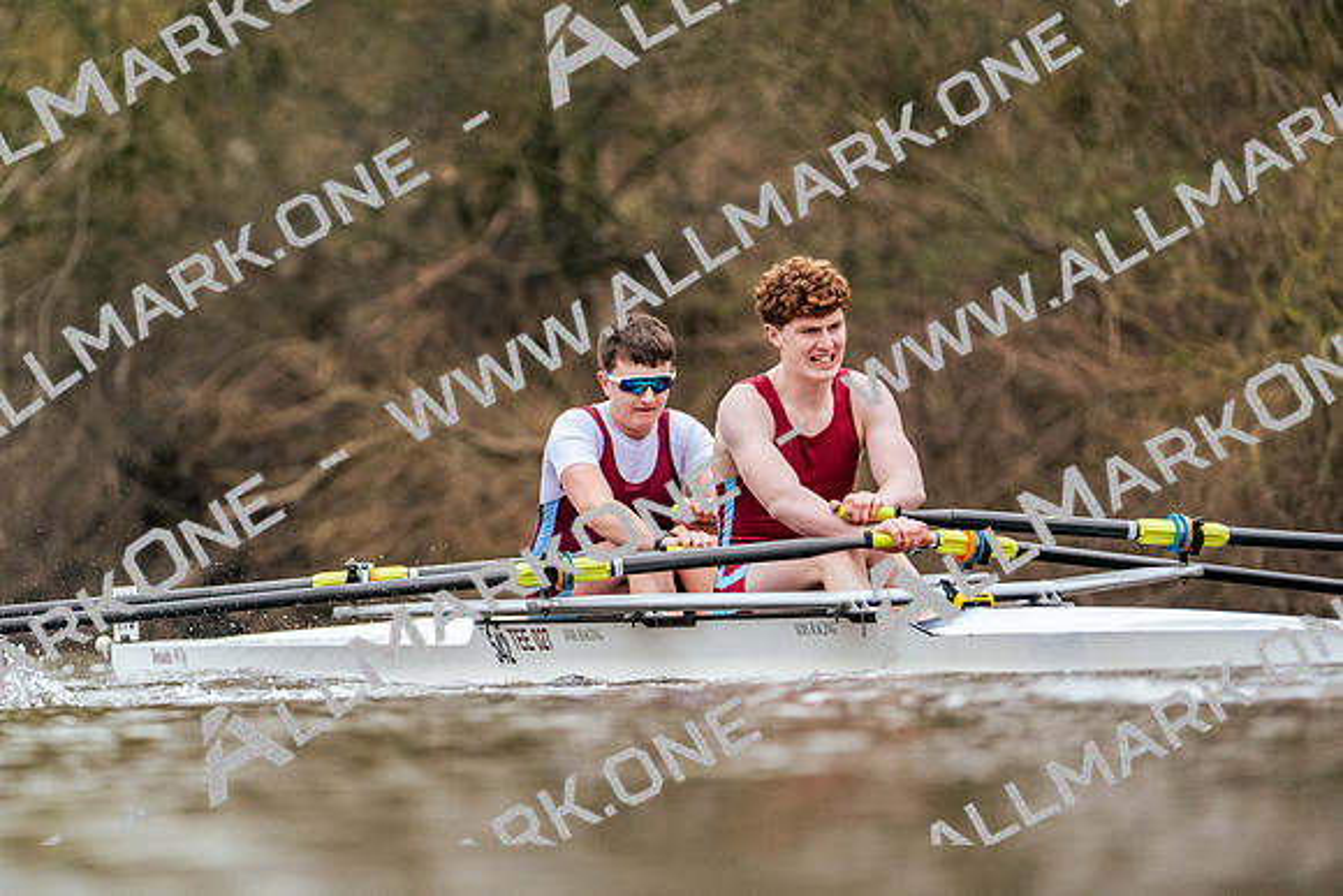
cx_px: 672
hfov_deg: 4.6
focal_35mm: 448
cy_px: 448
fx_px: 16716
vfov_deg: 3.1
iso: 5000
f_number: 6.3
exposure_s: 1/2000
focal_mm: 448
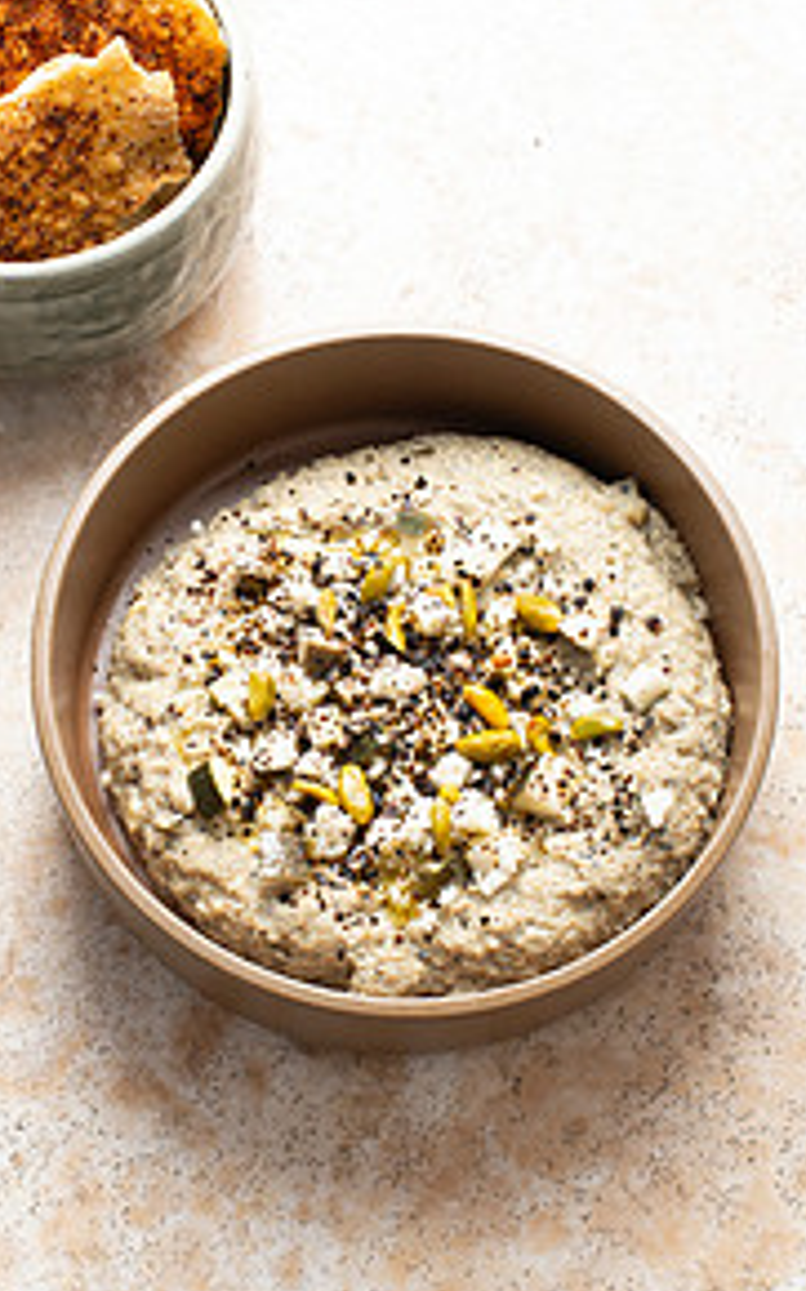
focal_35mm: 79
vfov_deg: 26.1
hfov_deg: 16.5
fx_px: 2779
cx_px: 263
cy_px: 583
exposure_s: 1/250
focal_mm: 50
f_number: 8
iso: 200
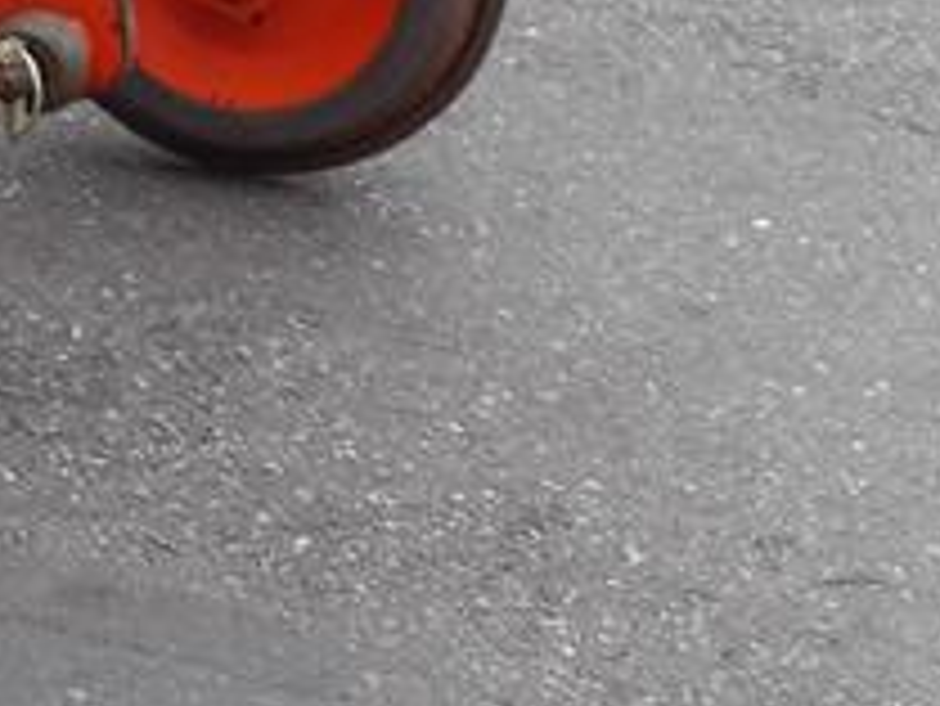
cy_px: 63
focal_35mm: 225
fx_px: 6113
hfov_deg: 8.1
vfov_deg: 6.6
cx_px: -1304
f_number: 5.6
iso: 160
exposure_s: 1/160
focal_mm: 23
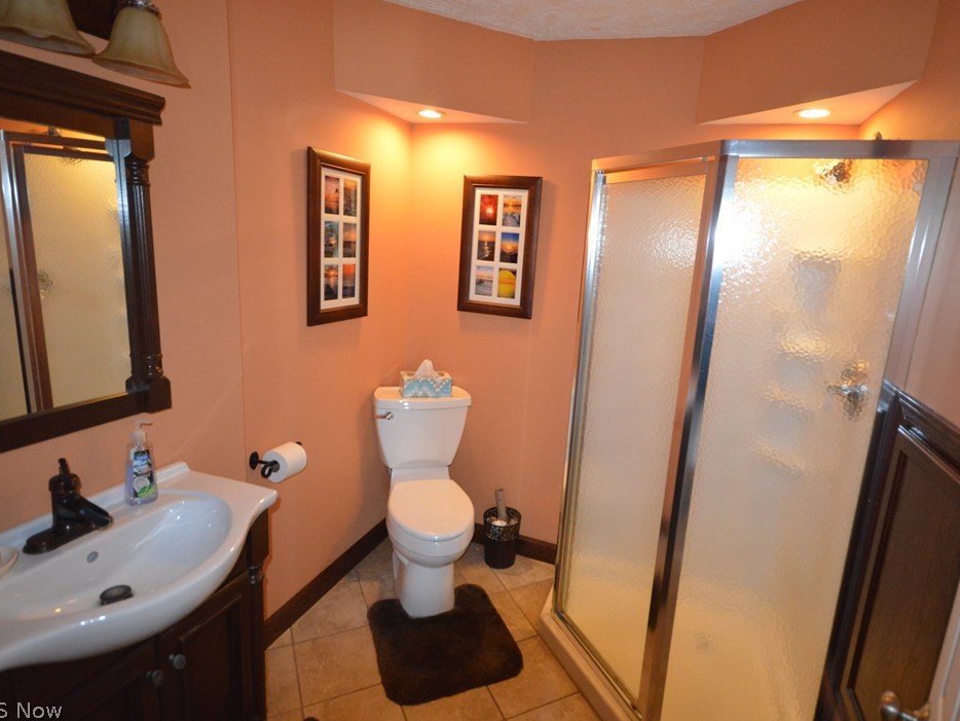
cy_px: 356
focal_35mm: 19
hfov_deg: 83.7
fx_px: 535
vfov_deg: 67.9
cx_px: 518
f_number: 4.2
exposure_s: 1/60
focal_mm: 11.5
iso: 2800
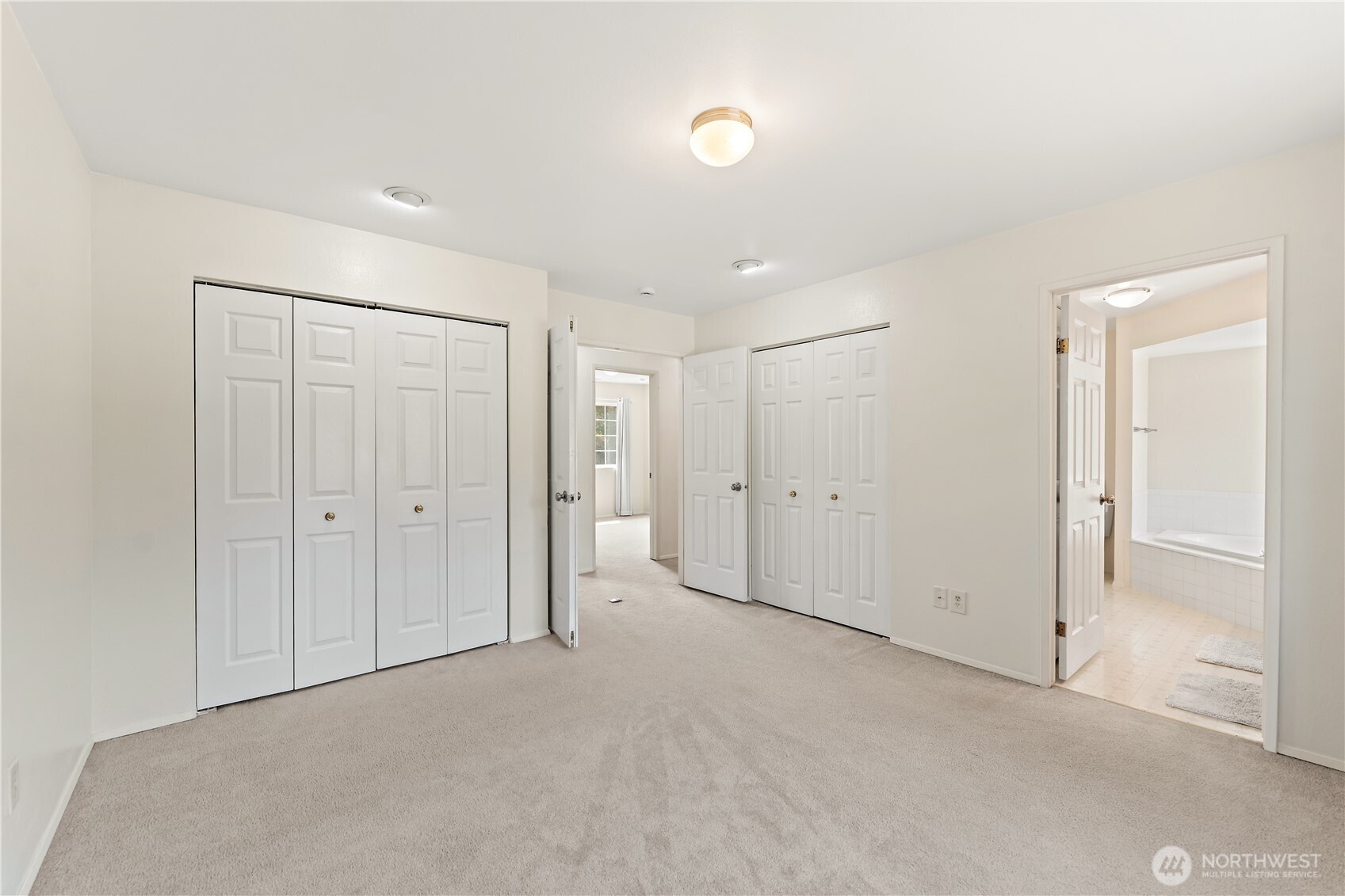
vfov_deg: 81.2
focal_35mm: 14
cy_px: 448
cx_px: 672
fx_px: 523
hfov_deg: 104.3
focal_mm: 14
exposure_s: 1/20
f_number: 5.6
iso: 800
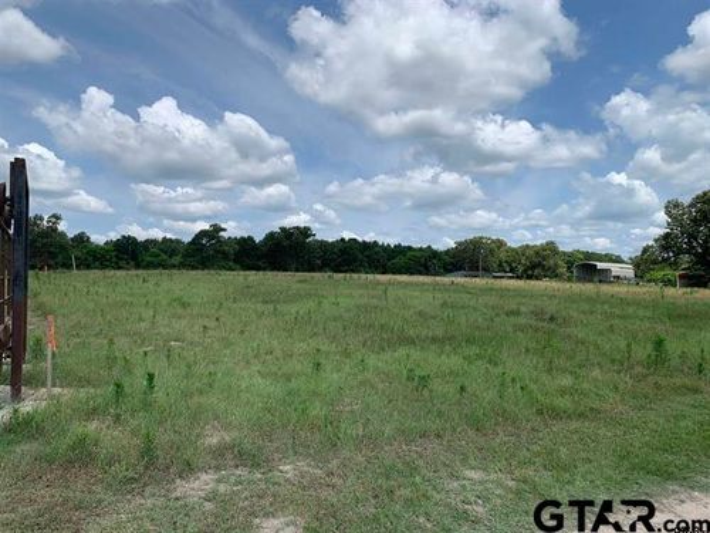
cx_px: 355
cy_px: 266
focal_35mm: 26
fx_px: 533
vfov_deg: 53.1
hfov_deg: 67.3
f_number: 1.8
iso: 25
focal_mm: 4.25
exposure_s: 1/3289
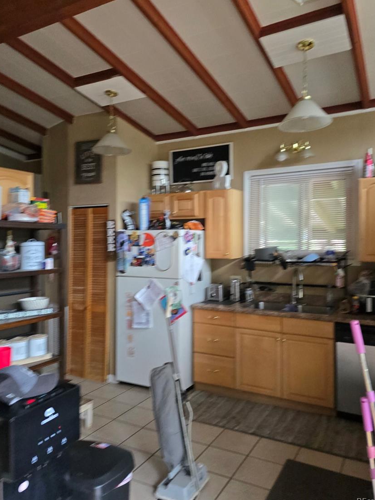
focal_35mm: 25
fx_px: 361
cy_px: 235
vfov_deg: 69.3
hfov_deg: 54.9
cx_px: 193
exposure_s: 1/120
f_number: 1.7
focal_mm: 6.3
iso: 500
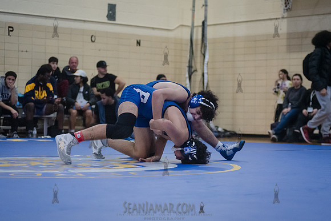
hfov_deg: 21.7
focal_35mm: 94
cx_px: 182
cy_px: 115
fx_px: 863
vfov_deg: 14.6
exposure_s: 1/400
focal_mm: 80
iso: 8000
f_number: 3.2
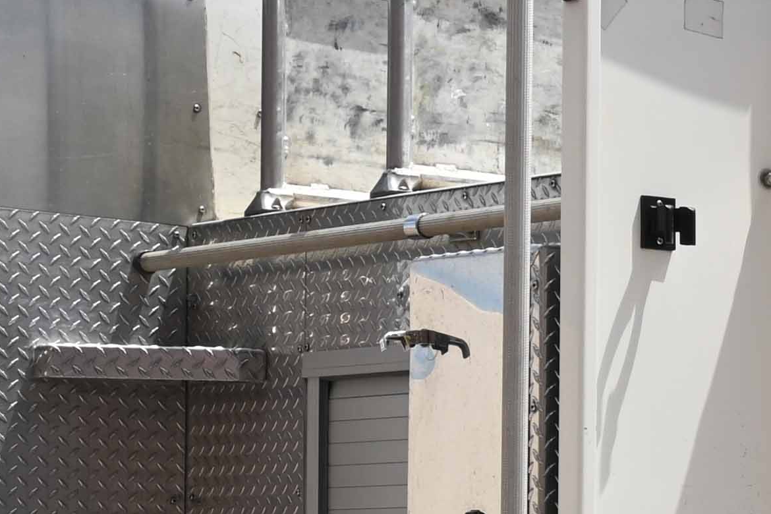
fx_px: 3439
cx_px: 1436
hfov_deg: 11.7
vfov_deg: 8.4
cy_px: 726
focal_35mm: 161
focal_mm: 22.5
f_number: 8
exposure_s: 1/250
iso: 100
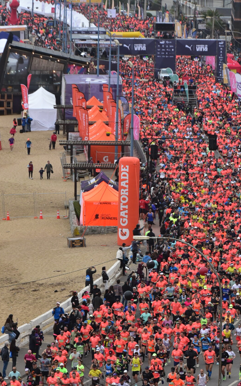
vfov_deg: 8.0
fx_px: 2776
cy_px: 203
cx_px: 153
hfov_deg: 5.0
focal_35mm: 264
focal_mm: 170
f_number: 4.8
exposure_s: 1/500
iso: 1600
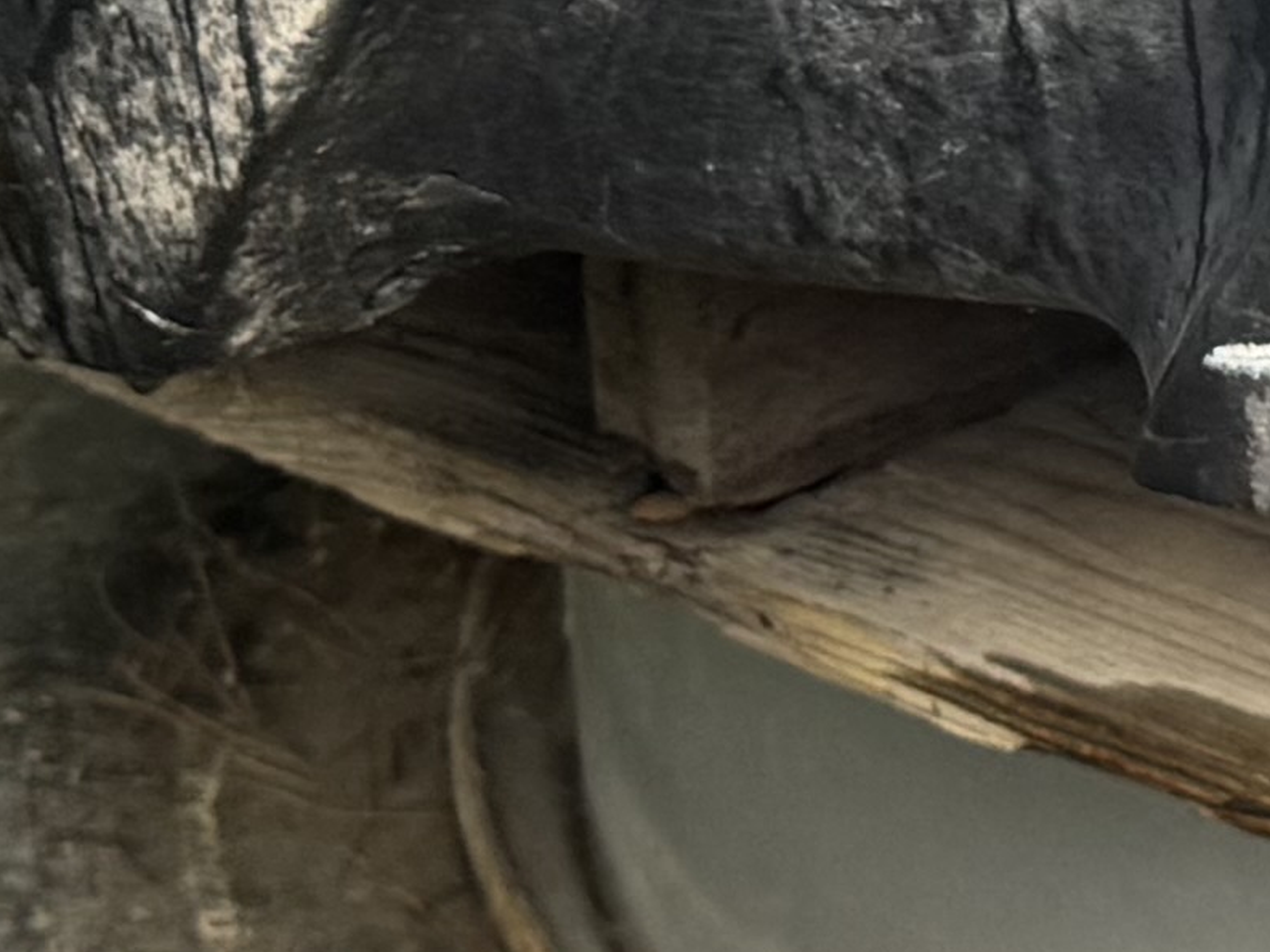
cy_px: -543
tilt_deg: -12.8
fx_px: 6347
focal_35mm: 173
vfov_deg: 8.4
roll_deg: -0.8
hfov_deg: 10.6
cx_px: 2469
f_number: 1.78
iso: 80
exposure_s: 1/121
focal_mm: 6.76
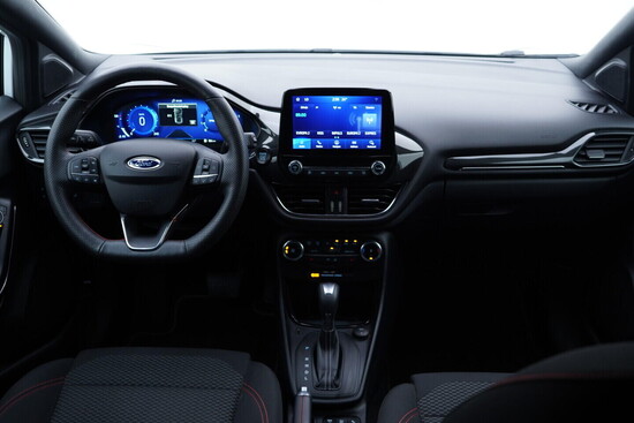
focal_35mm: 36
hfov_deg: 53.1
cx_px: 317
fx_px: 634
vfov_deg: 36.9
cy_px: 212
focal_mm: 24
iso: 200
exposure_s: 1/40
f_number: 2.8
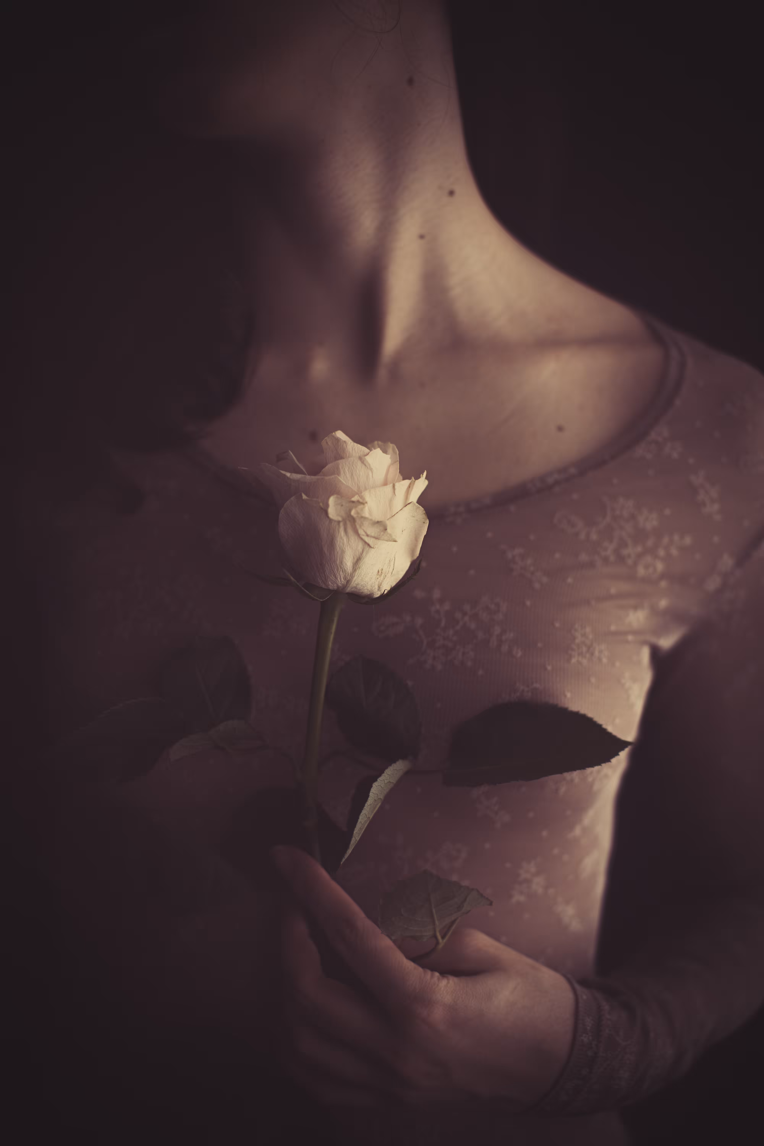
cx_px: 382
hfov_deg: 27.0
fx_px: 1592
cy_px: 573
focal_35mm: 50
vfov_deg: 39.6
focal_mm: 50
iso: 80
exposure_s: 1/500
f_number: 2.2
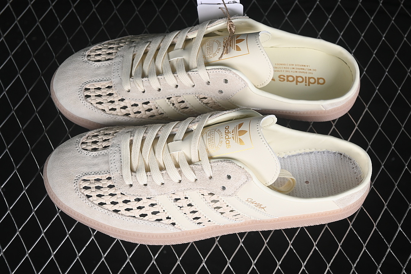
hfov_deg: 27.0
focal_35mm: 75
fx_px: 856
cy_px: 137
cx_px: 206
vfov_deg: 18.2
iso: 160
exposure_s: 1/80
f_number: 7.1
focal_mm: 50
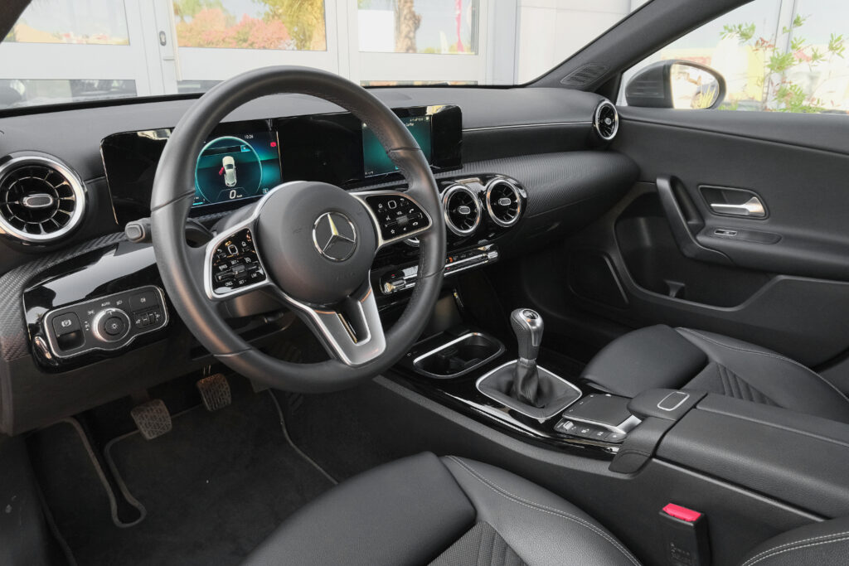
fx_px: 613
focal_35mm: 26
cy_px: 283
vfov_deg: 49.6
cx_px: 424
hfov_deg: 69.4
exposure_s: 1/80
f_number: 8
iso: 2000
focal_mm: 17
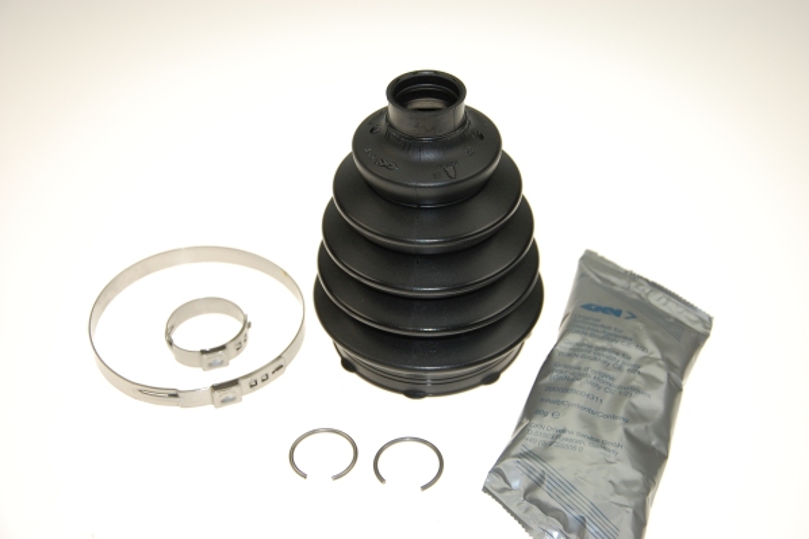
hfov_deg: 33.4
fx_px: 1348
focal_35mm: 60
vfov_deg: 22.6
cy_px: 270
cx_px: 404
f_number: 5.6
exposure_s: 1/500
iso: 360
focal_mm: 40
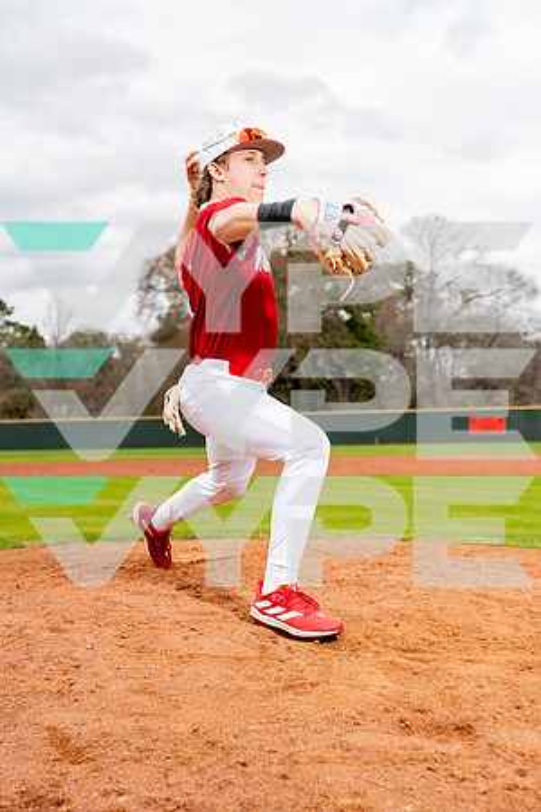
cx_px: 270
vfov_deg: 40.3
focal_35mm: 49
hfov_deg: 27.5
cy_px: 406
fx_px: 1104
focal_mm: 49
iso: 100
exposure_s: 1/250
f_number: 4
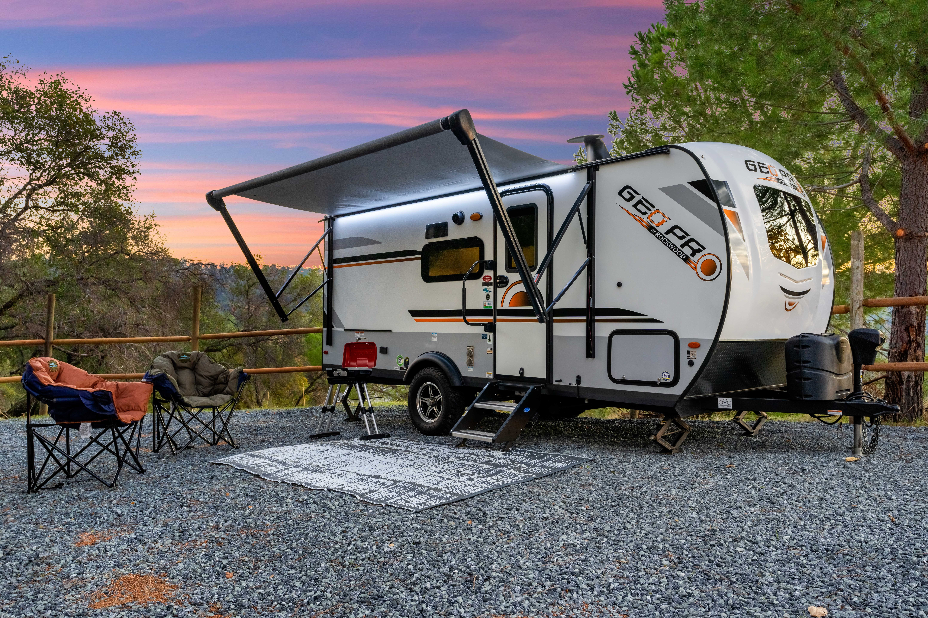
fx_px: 670
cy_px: 309
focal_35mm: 26
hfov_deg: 69.4
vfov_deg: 49.6
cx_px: 464
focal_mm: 26
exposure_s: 1/30
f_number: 6.3
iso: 800
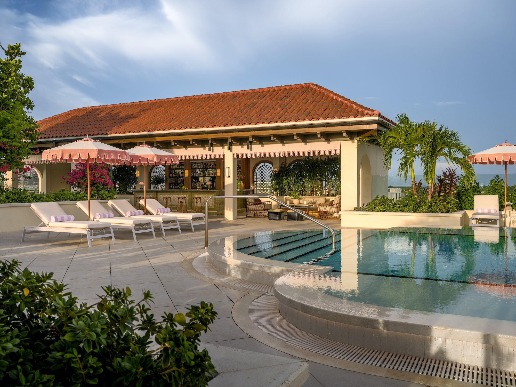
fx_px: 447
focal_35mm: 30
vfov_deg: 46.8
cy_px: 194
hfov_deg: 60.0
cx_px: 258
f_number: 9
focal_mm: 37.6
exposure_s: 1/320
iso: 320
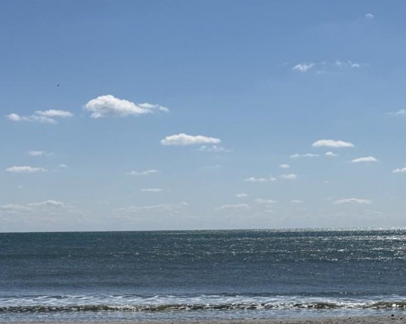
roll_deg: +0.6
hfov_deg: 19.0
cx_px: 231
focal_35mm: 101
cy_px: 305
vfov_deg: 15.0
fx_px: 1213
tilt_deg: -4.2
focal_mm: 6.76
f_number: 1.78
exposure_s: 1/13333
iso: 50
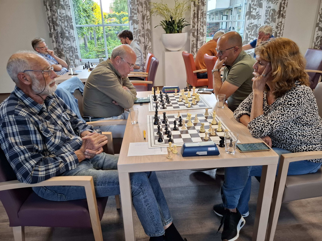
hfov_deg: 73.9
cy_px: 120
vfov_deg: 58.9
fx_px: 214
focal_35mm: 23
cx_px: 161
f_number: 1.8
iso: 200
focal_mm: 5.54
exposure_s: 1/50
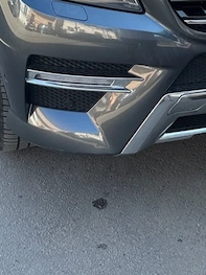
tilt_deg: -16.7
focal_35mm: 73
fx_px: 580
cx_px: 219
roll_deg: -1.3
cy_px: -92
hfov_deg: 19.4
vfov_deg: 23.3
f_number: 1.78
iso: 80
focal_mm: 6.86
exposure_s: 1/672
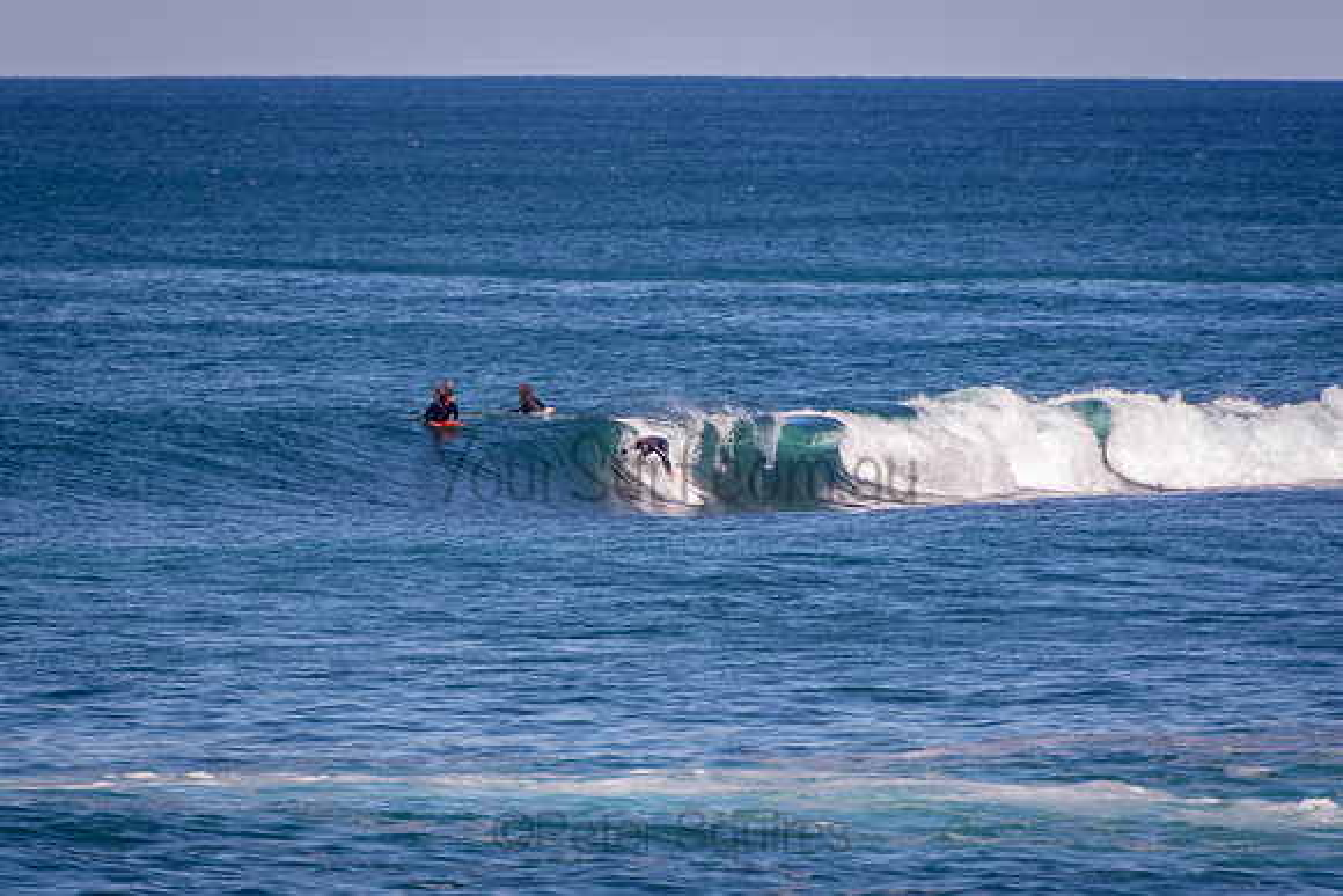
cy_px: 448
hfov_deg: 3.4
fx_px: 22866
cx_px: 672
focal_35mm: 613
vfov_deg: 2.2
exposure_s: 1/1250
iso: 250
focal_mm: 400
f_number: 5.6
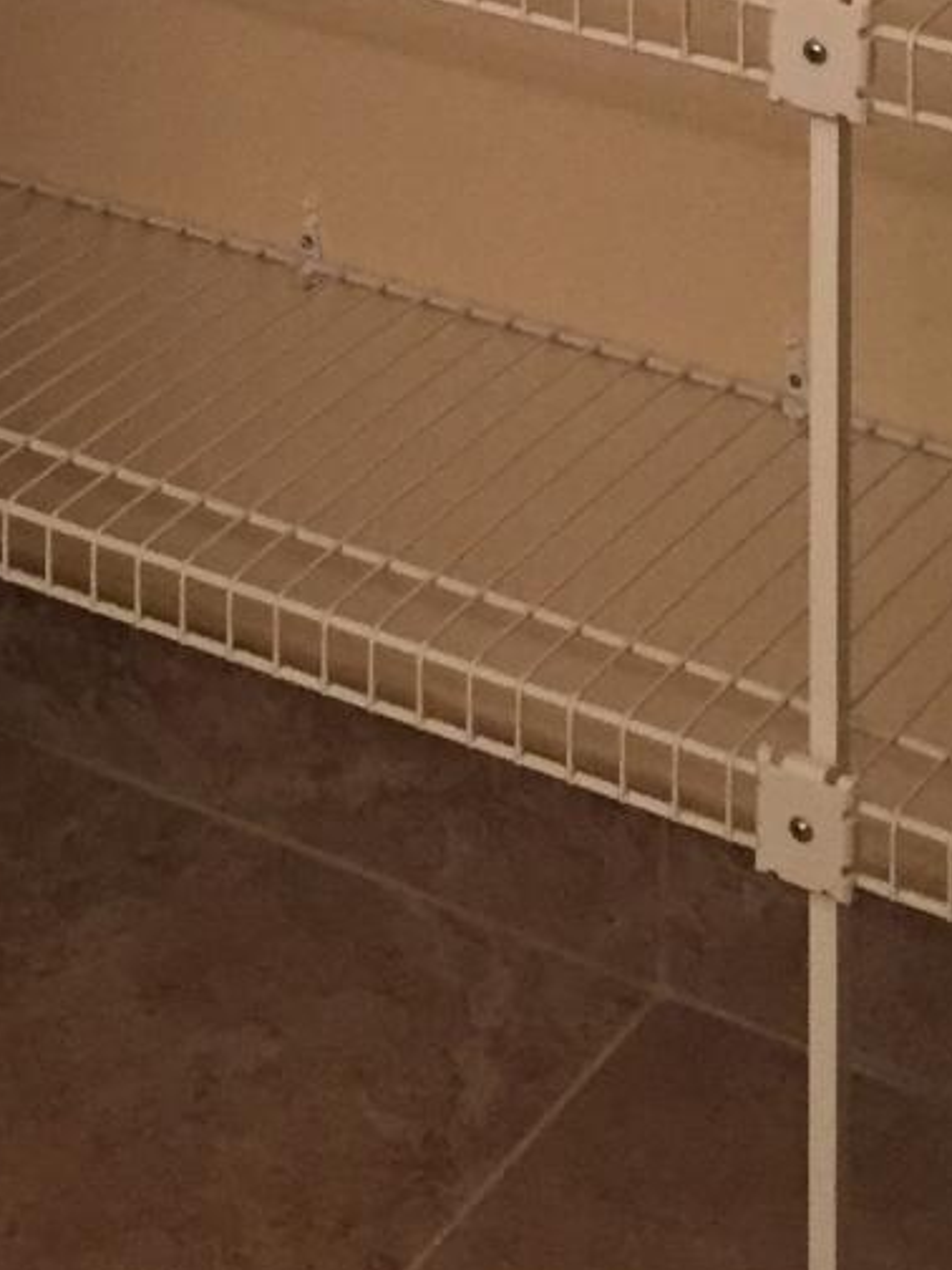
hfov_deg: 12.8
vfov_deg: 15.1
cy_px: -932
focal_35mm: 115
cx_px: 237
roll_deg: +0.5
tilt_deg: -10.4
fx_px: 4217
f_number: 2.2
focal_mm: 4.15
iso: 125
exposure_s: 1/30
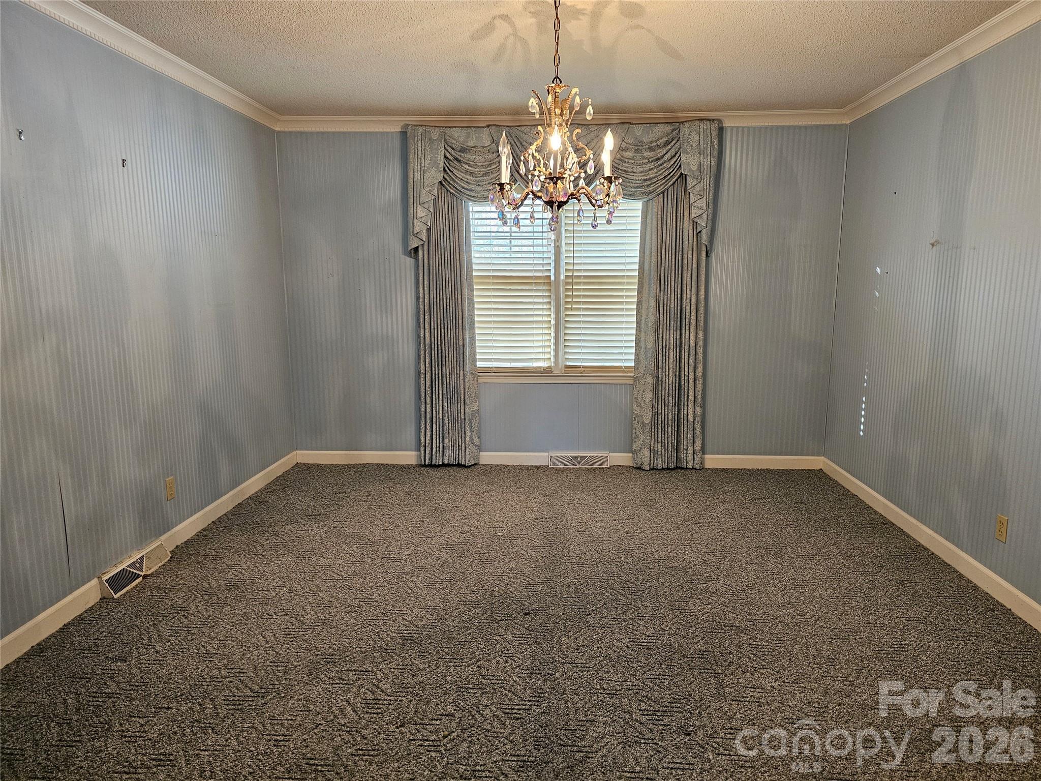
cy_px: 390
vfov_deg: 58.9
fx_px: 692
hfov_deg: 73.9
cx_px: 520
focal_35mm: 23
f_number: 1.7
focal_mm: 6.3
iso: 640
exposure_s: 1/120
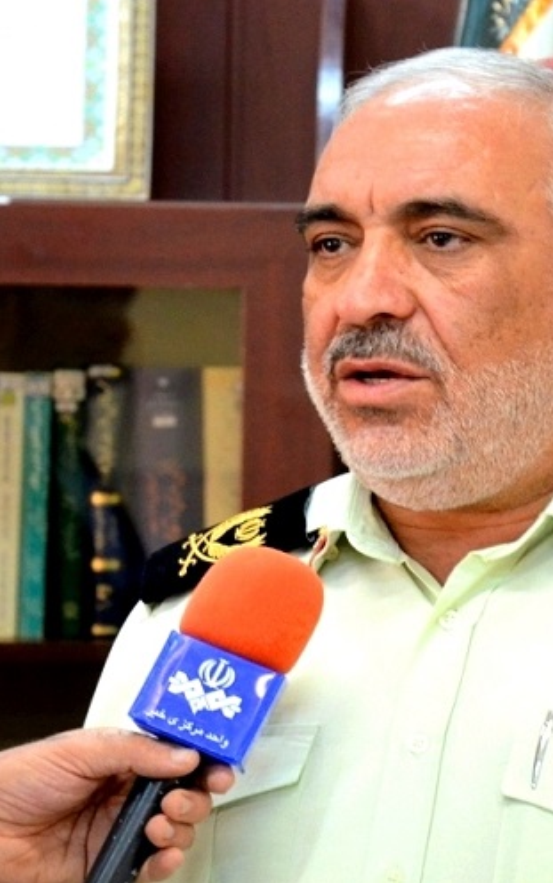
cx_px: 397
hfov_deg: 5.8
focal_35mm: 226
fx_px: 5445
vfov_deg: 9.3
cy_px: 442
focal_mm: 98
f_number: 5.6
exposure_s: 1/80
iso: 3200
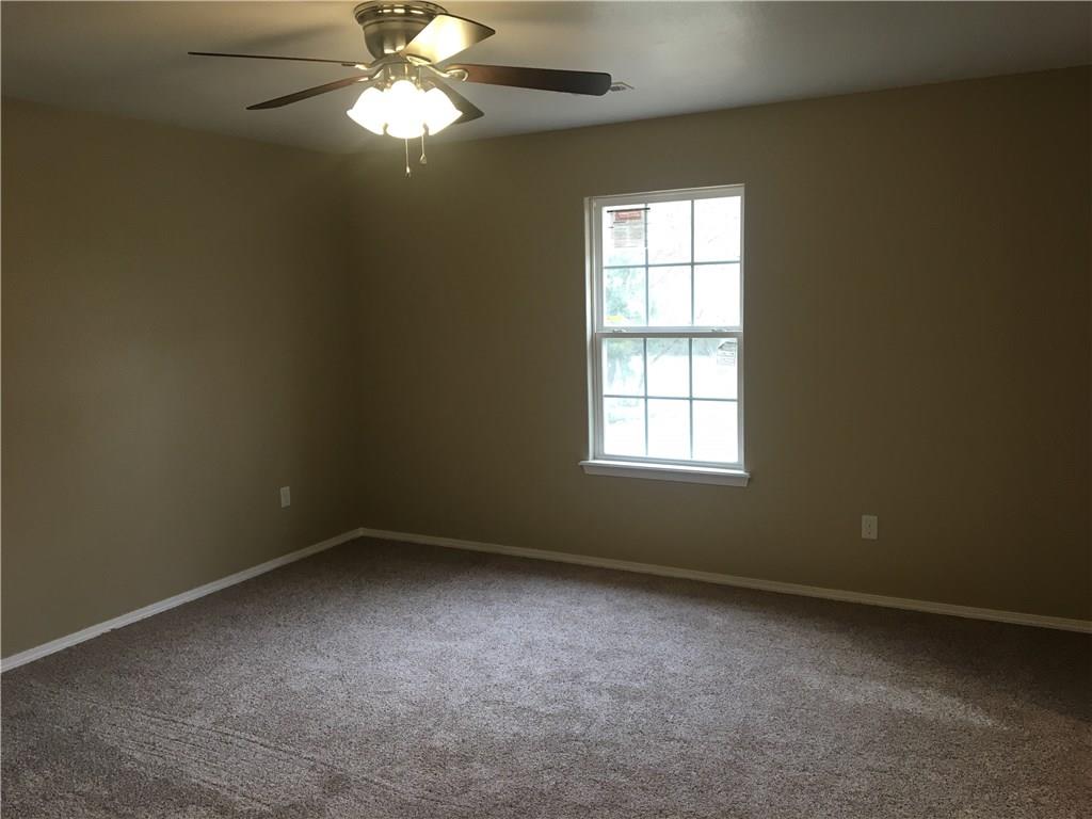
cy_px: 410
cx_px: 546
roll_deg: +1.5
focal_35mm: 29
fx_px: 915
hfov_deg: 61.7
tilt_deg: -6.5
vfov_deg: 48.2
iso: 32
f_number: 2.2
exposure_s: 1/30
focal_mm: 4.15
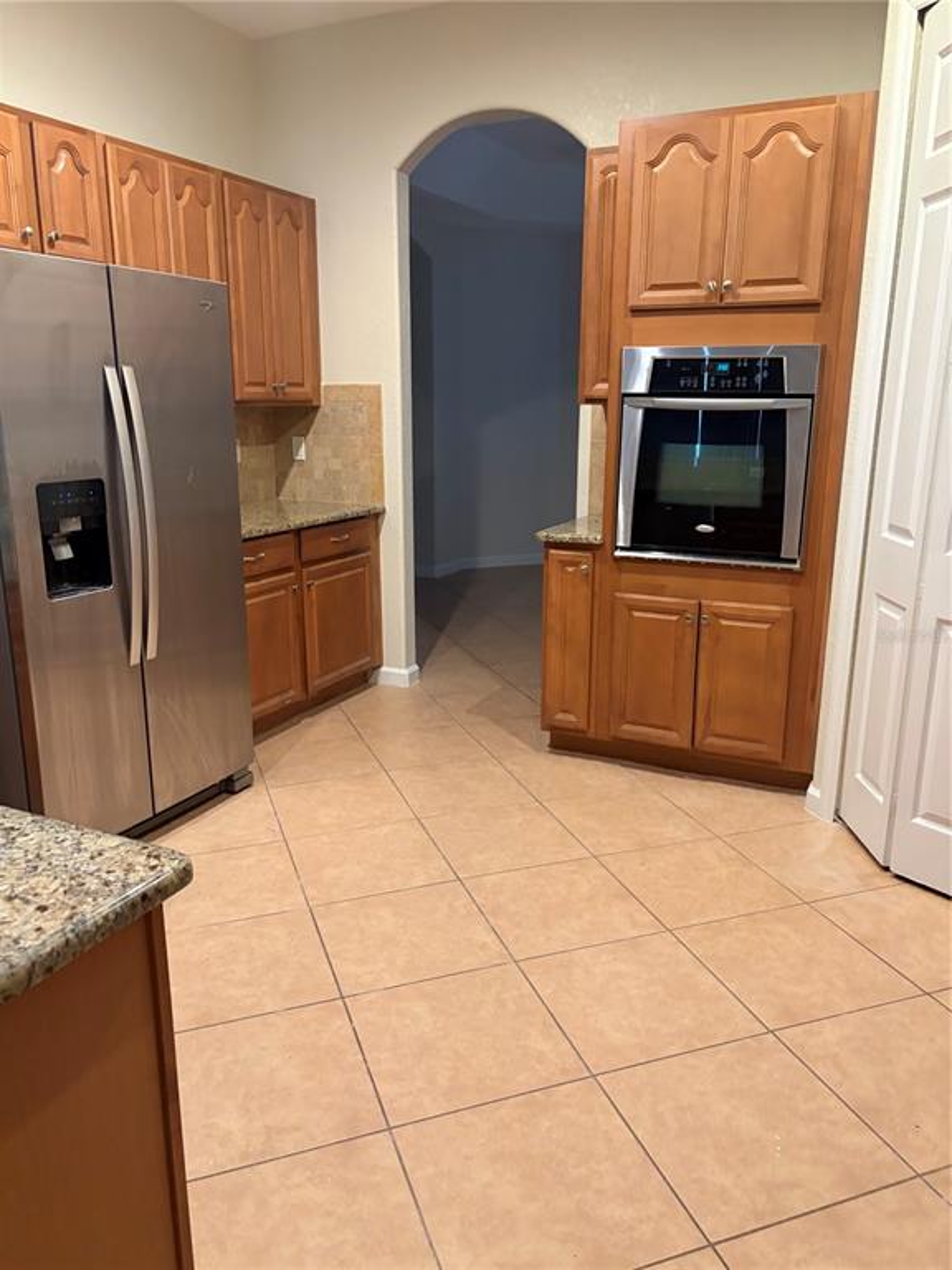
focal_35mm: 26
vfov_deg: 67.3
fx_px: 953
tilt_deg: -14.3
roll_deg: +0.9
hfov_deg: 53.1
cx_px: 476
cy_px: 635
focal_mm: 5.96
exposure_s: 1/60
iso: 400
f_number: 1.6
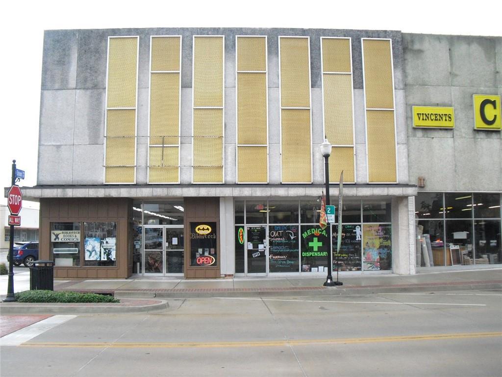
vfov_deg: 39.7
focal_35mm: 36
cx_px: 251
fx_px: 522
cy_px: 188
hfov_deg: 51.4
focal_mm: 6.3
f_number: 3.1
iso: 400
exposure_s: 1/500
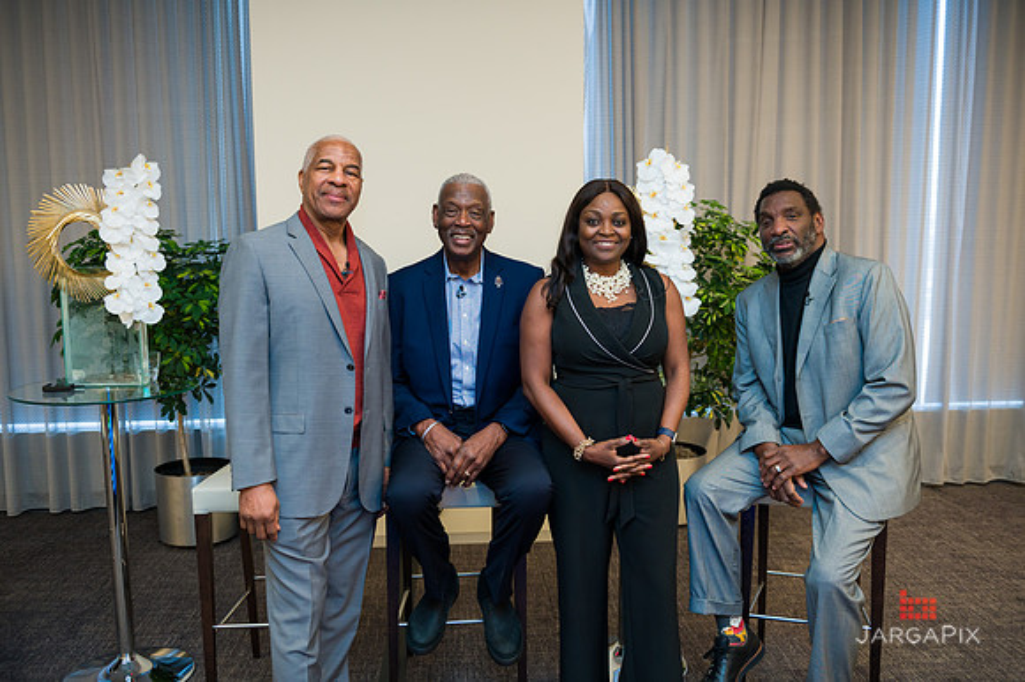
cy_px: 341
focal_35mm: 32
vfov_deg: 41.1
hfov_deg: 58.7
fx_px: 911
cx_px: 512
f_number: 4
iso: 640
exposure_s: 1/200
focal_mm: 32
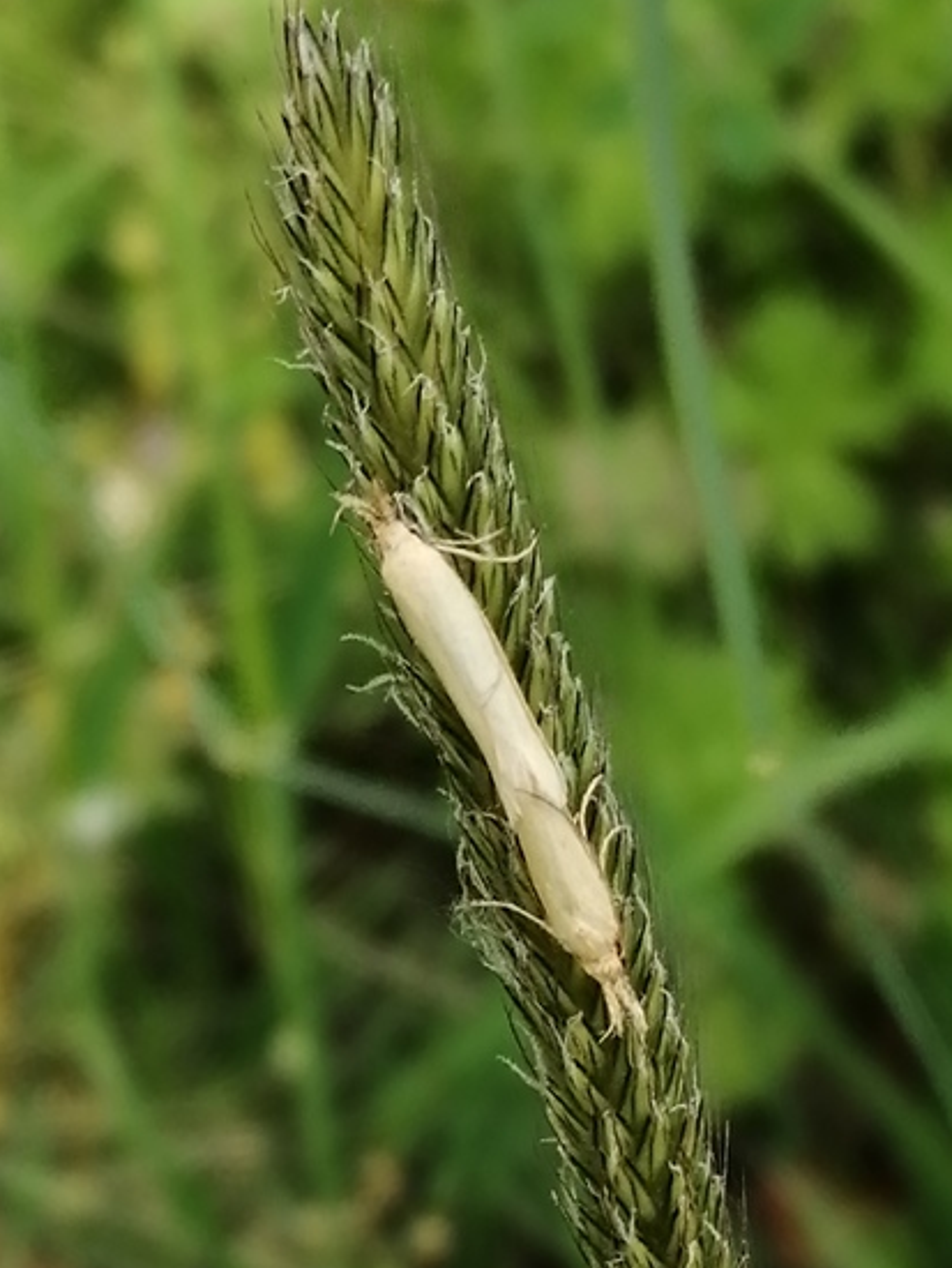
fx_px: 4434
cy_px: 731
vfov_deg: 16.3
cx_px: 503
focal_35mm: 121
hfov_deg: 12.3
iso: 50
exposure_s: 1/608
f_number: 1.8
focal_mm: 3.46
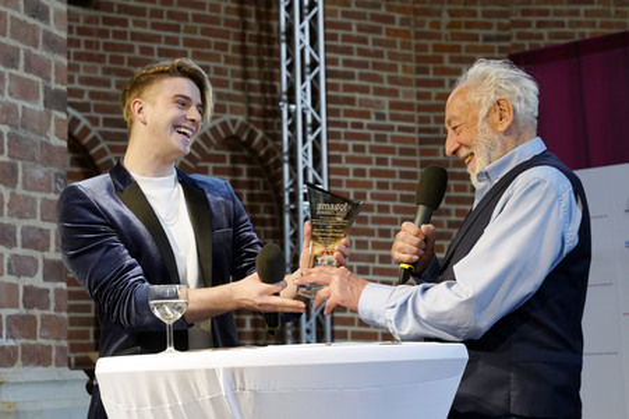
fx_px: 1100
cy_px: 210
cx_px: 314
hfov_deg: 31.9
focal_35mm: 63
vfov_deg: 21.5
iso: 1250
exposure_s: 1/125
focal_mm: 63
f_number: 6.3
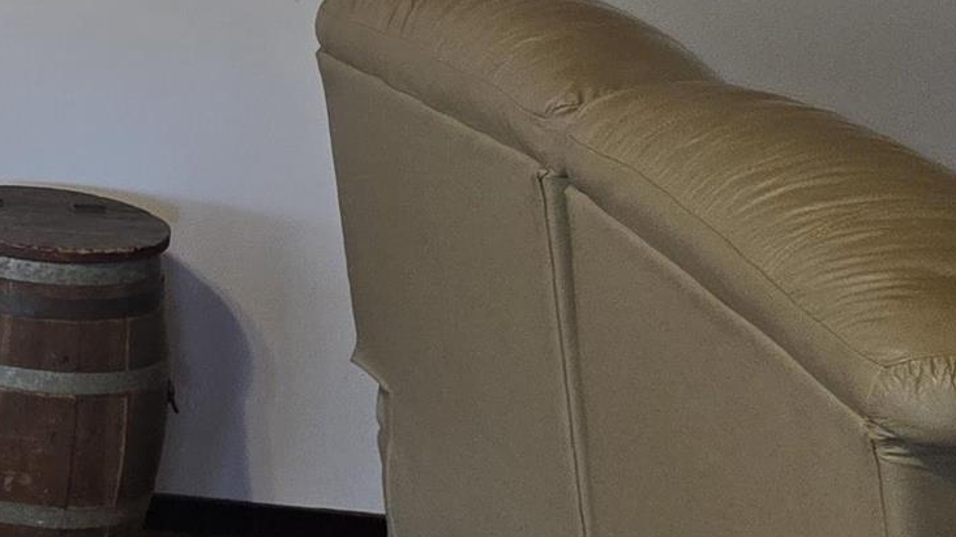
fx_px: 2661
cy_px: 81
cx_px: -926
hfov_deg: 16.1
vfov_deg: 11.5
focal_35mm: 105
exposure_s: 1/120
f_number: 1.7
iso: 250
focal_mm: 6.3
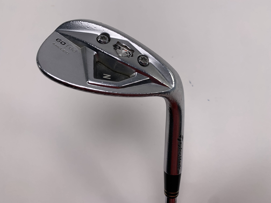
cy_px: 102
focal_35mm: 26
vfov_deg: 53.1
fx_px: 204
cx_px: 136
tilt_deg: -68.1
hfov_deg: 67.3
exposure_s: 1/386
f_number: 1.8
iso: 25
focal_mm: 4.25
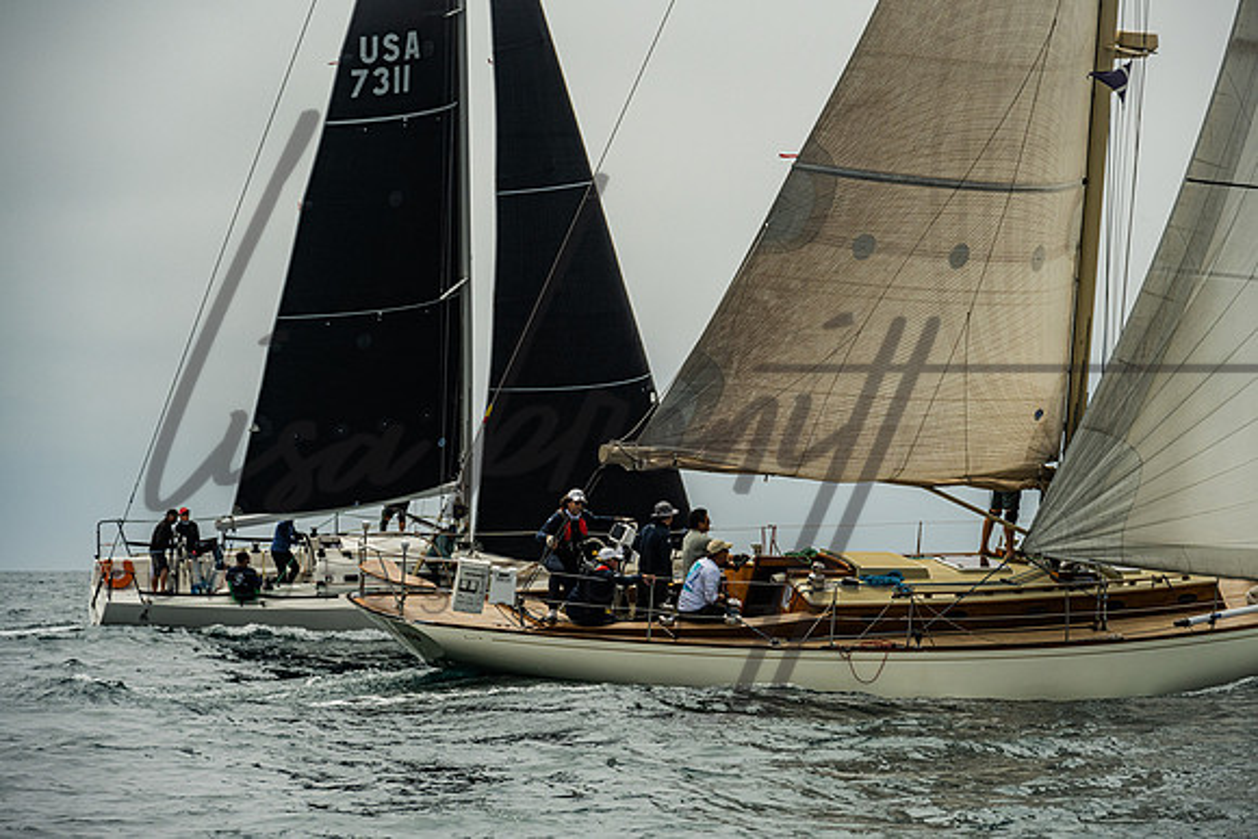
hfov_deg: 14.7
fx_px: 4892
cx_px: 642
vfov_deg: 9.8
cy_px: 419
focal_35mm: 140
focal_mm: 135
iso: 400
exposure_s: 1/2500
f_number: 6.3
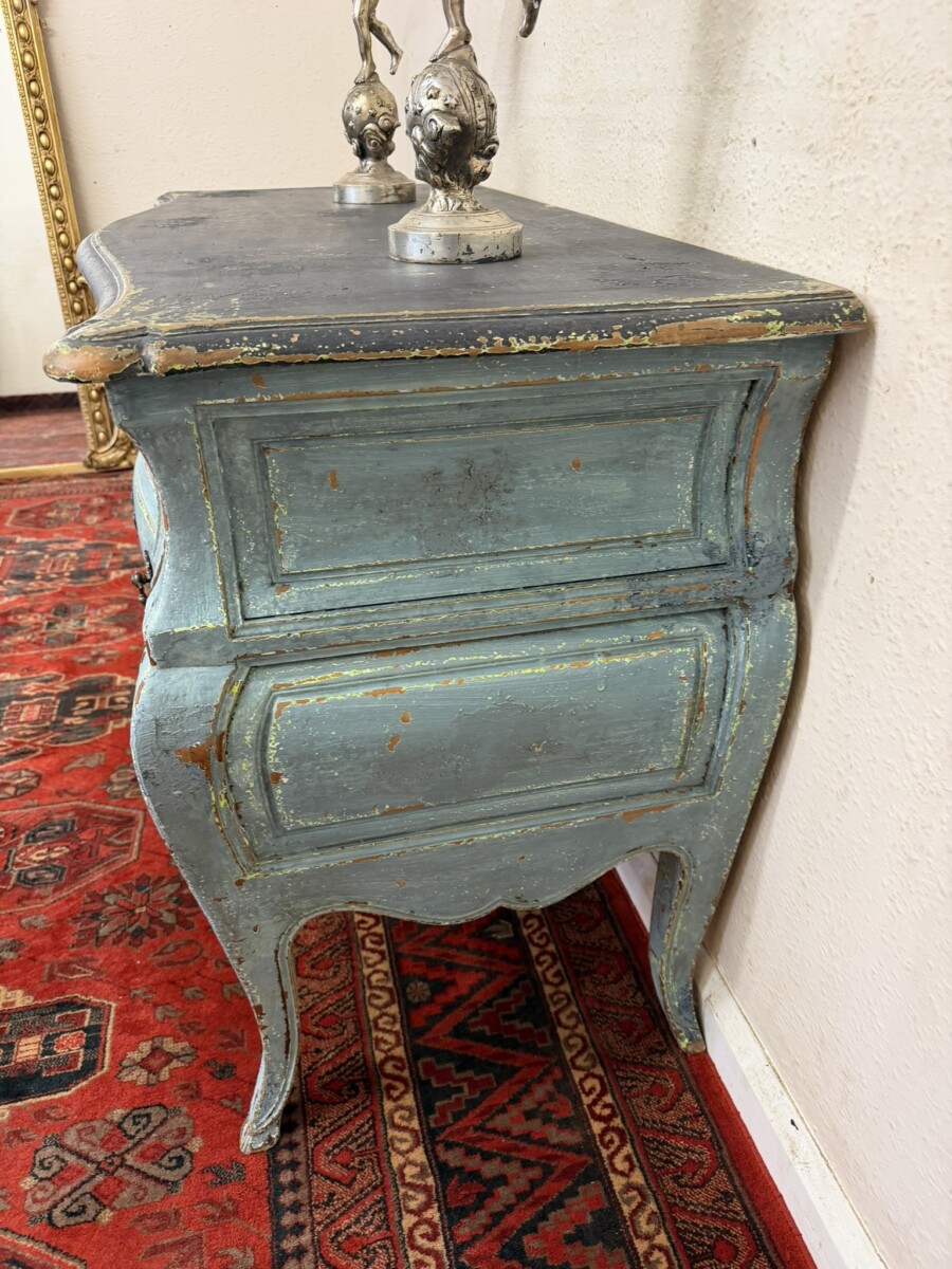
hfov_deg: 56.8
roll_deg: -0.3
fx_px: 880
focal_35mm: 24
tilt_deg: -30.8
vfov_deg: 71.6
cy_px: 634
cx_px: 476
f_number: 1.78
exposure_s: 1/50
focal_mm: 6.76
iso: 200
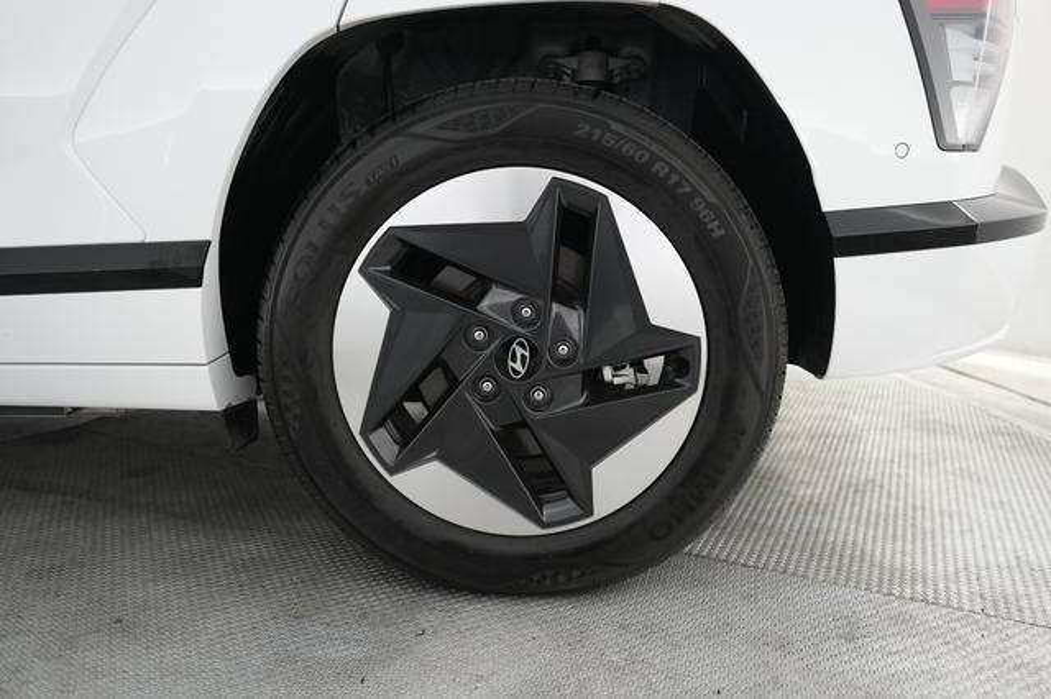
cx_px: 526
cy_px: 350
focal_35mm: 26
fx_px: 759
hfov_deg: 69.4
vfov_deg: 49.5
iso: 3200
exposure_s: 1/160
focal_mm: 26
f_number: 2.8
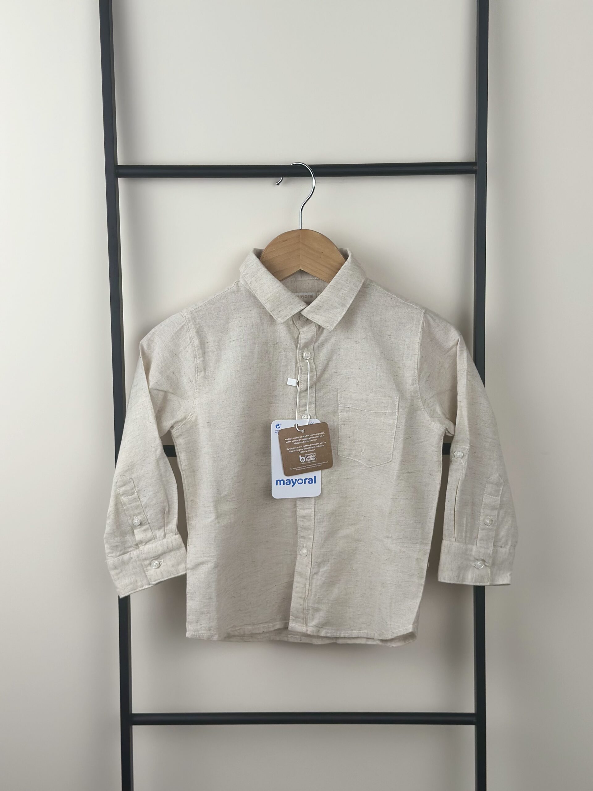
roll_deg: +0.3
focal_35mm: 48
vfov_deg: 39.7
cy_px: 396
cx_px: 296
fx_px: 1096
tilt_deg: -8.3
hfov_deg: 30.3
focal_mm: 6.86
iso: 80
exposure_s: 1/480
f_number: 1.78
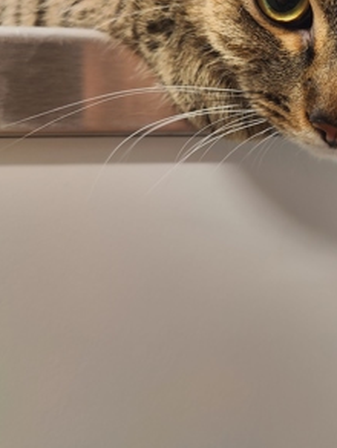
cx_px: 311
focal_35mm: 44
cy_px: 74
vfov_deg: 40.7
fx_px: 569
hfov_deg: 31.3
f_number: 1.8
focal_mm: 6.06
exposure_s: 1/100
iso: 125
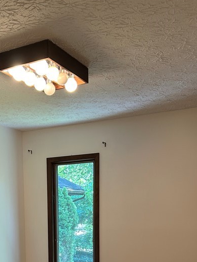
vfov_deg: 34.7
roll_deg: +0.5
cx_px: 45
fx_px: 387
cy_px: 249
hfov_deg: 28.1
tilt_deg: -5.0
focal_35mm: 51
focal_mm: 5.7
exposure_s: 1/60
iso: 100
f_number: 1.5
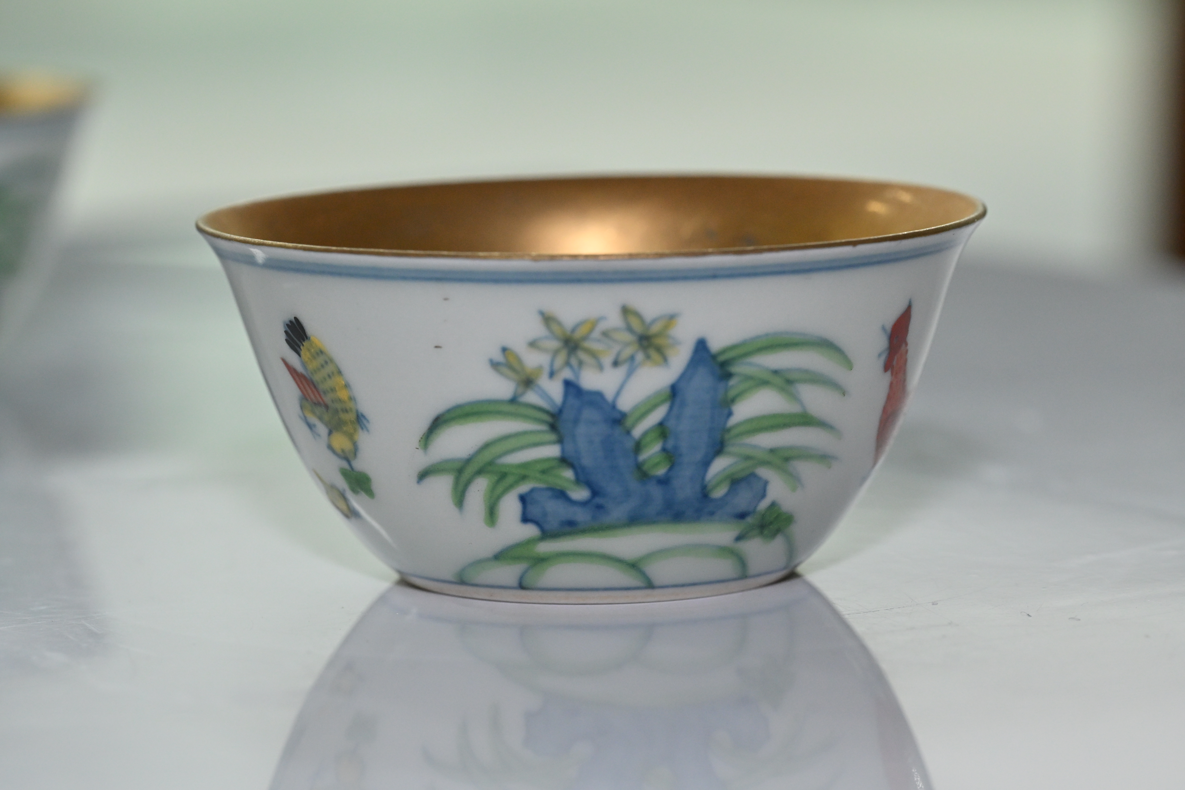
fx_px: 5184
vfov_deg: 8.7
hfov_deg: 13.0
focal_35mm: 158
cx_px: 592
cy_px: 395
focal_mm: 105
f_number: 8
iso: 1250
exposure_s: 1/60
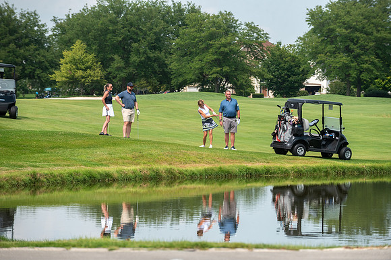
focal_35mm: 200
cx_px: 196
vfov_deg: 6.9
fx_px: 2173
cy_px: 130
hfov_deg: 10.3
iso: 250
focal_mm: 200
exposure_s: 1/1600
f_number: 5
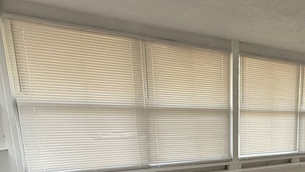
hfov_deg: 43.7
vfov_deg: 29.2
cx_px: 317
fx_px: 307
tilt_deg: -12.7
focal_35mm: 38
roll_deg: -3.8
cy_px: 171
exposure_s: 1/99
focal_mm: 2.22
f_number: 2.2
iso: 125
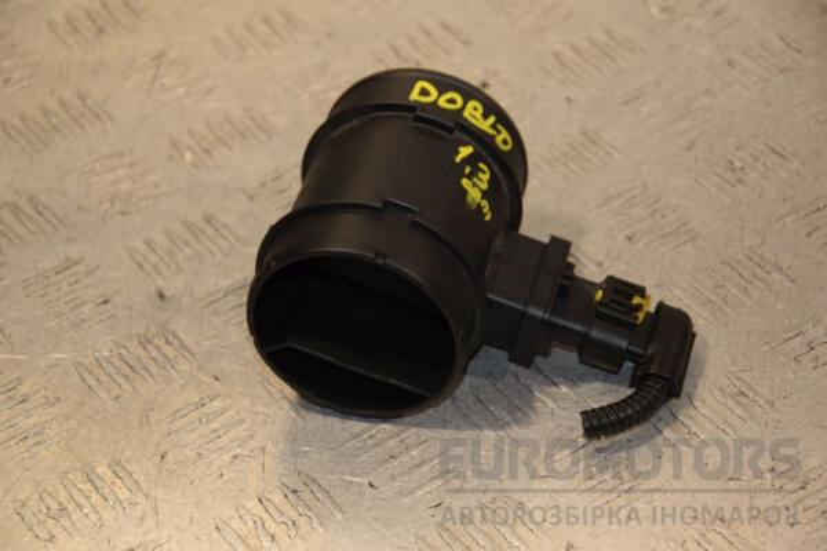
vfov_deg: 11.4
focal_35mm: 120
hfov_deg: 17.1
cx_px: 414
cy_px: 276
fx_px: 2756
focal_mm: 80
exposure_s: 1/200
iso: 800
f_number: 5.3
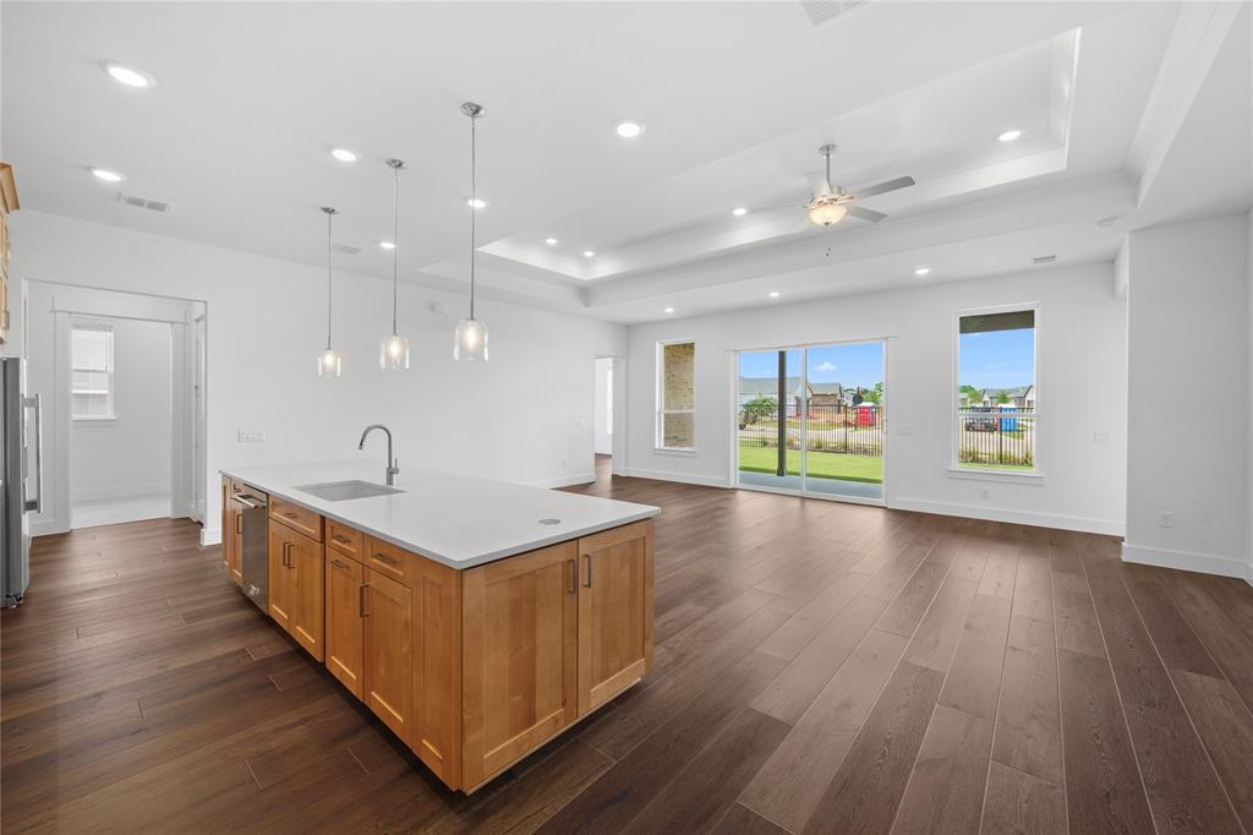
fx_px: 452
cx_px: 626
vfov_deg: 85.4
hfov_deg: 108.3
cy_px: 418
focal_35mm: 13
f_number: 8
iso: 250
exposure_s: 1/1.67
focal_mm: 13
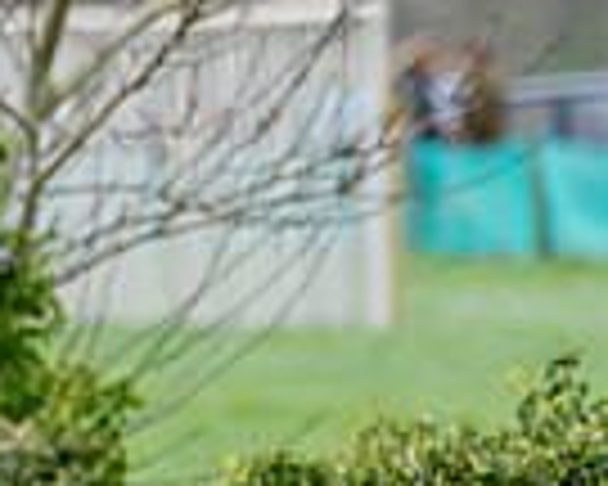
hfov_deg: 1.5
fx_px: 22619
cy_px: 1065
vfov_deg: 1.2
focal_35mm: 1257
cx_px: 886
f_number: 4
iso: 400
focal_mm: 200
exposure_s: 1/1000
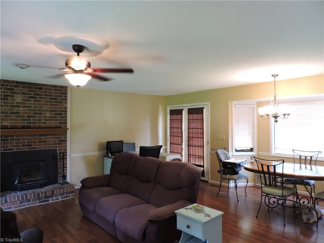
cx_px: 162
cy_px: 122
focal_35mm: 24
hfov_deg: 71.6
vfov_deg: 56.8
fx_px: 225
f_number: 3
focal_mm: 4.3
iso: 400
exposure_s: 1/25
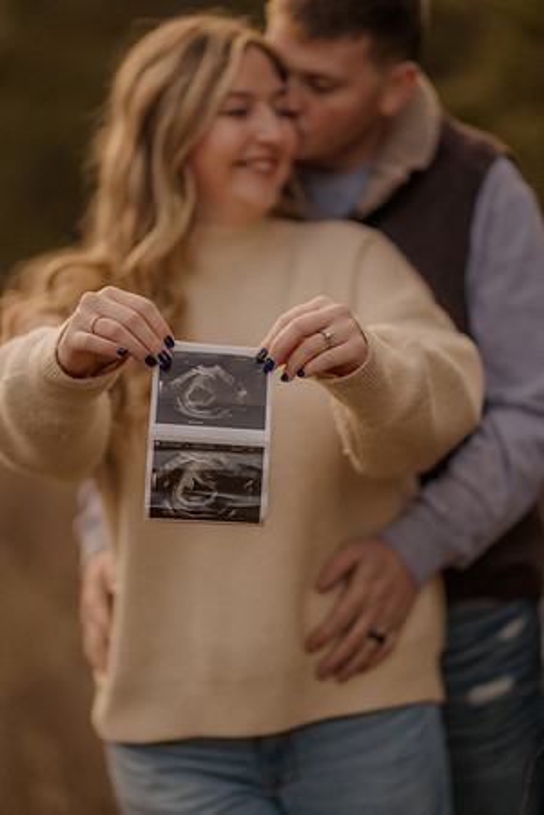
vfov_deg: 23.9
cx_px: 272
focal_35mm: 85
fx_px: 1927
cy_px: 408
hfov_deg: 16.1
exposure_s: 1/1000
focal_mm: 85
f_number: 1.4
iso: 320
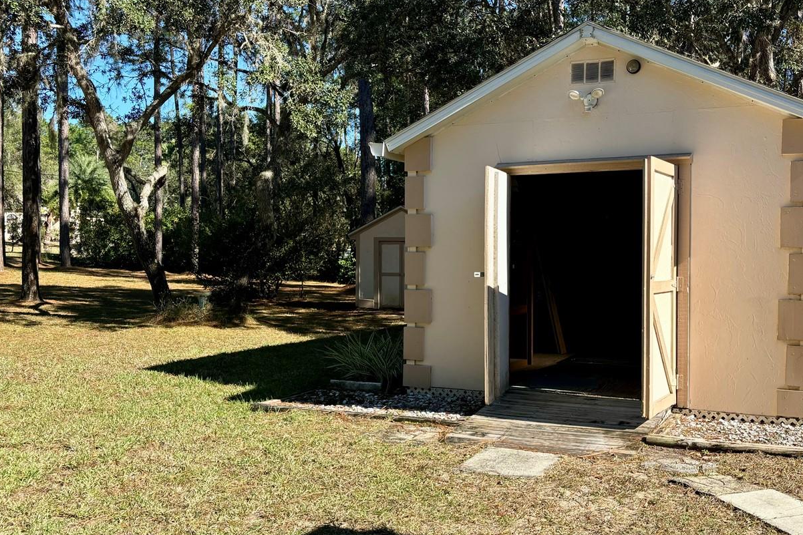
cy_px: 266
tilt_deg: -1.7
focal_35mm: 36
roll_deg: +0.2
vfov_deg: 36.9
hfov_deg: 52.8
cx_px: 484
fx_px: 803
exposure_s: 1/1522
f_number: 1.6
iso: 50
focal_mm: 5.96
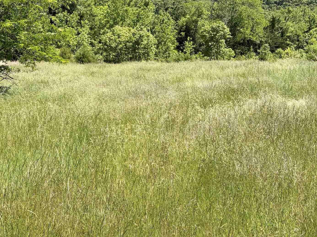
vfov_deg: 30.2
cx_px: 136
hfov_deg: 39.6
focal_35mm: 48
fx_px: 440
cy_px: 95
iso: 50
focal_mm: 5.96
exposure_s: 1/1901
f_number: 1.6
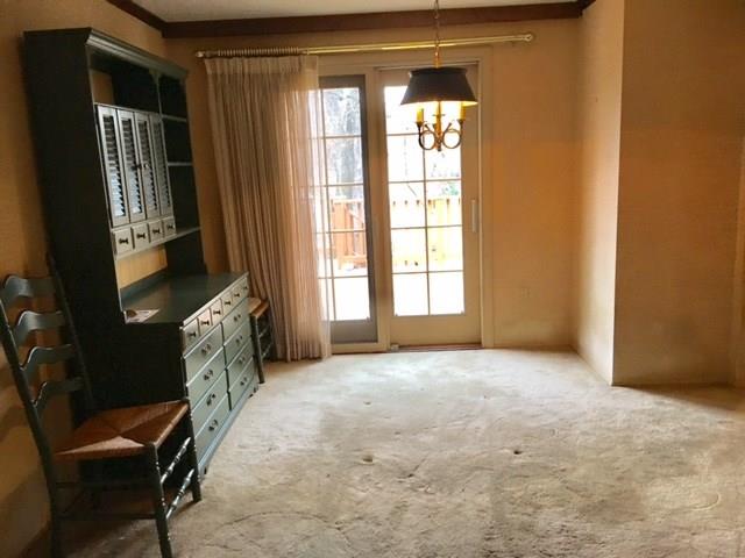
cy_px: 279
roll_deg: +2.2
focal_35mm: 29
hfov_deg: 61.7
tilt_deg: -10.5
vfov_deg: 48.2
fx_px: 624
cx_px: 372
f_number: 2.2
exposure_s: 1/30
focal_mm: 4.15
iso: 40
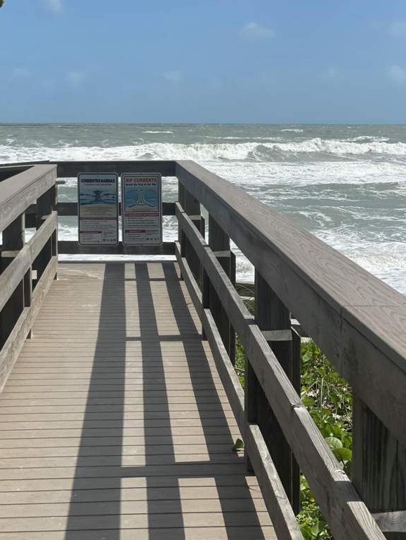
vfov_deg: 27.0
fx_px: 1125
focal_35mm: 72
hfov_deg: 20.4
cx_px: 131
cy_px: 210
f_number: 2
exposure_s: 1/3690
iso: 32
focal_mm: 6
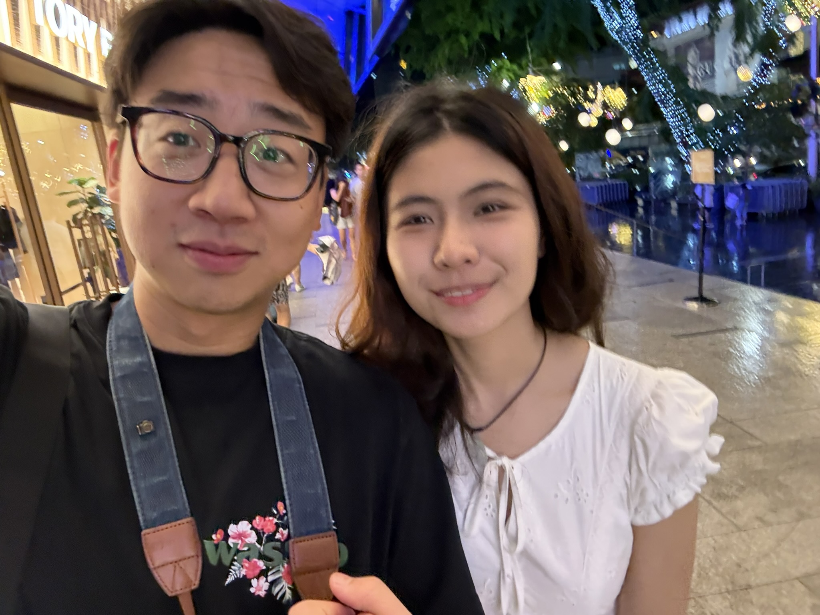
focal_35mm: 23
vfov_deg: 58.9
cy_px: 308
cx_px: 410
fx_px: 545
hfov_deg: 73.9
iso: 320
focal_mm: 2.69
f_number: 1.9
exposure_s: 1/35
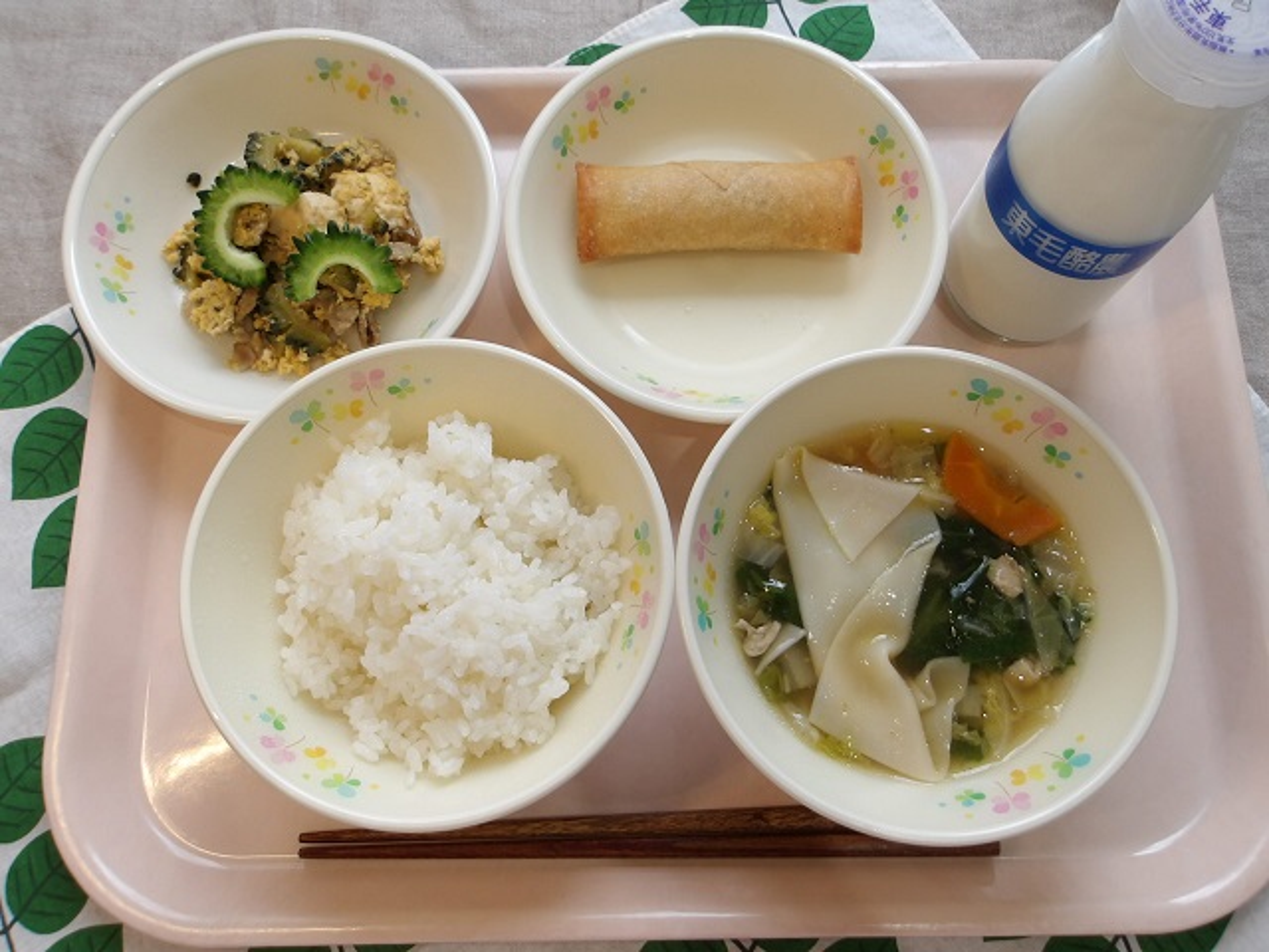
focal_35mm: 27
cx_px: 634
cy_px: 476
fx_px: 990
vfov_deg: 51.4
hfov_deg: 65.3
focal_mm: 4.9
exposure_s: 1/85
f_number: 3
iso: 100
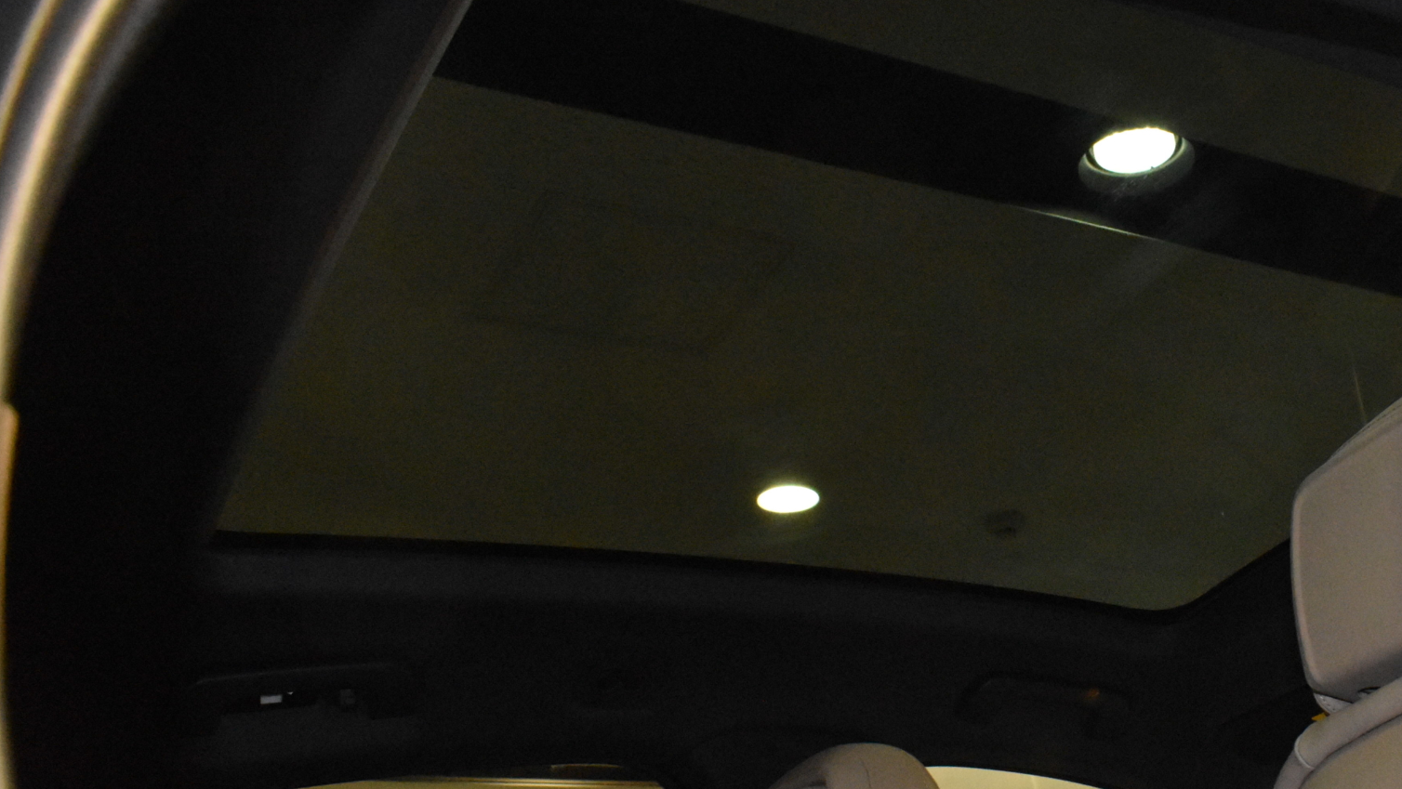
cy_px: 579
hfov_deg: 40.6
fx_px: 1785
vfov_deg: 24.7
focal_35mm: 48
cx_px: 1174
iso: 6400
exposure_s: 1/60
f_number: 8
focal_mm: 18
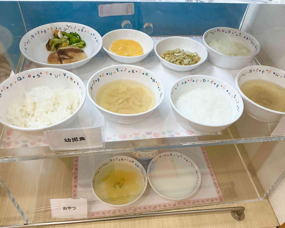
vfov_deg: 47.1
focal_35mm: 31
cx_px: 151
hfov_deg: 57.1
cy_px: 117
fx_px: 261
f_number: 1.8
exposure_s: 1/60
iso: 40
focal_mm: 3
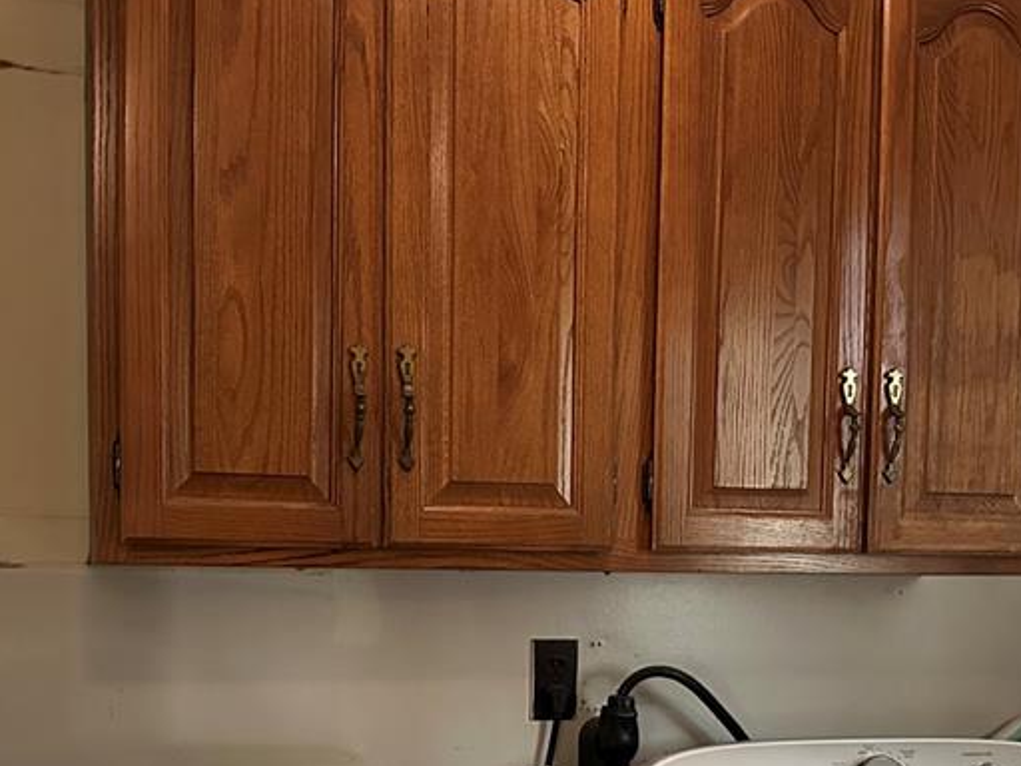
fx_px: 1416
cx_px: 459
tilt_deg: -1.6
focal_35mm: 48
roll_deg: -0.1
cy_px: 648
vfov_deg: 29.3
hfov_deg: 39.6
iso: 1000
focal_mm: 6.86
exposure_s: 1/40
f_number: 1.78
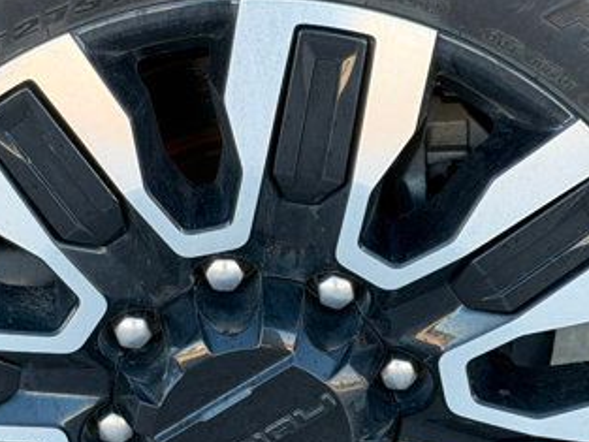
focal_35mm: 157
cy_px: 314
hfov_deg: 12.6
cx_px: 247
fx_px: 2672
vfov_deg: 9.4
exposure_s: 1/352
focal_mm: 6.76
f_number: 1.78
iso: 64
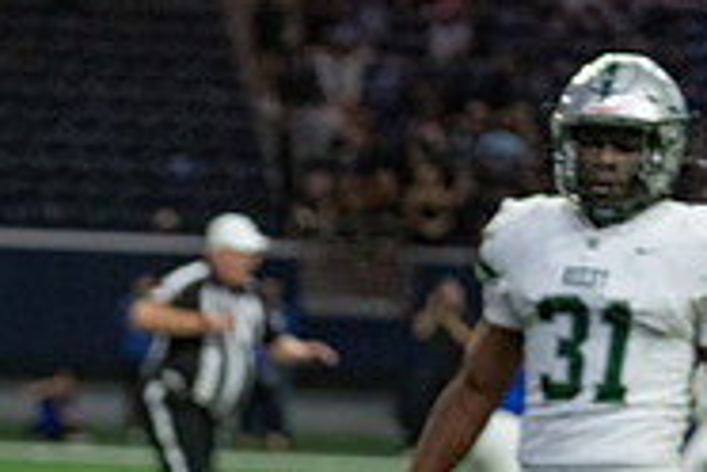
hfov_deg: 7.3
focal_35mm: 278
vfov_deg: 4.9
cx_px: -243
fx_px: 5459
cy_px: 721
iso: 4000
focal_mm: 83
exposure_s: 1/1250
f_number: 2.8
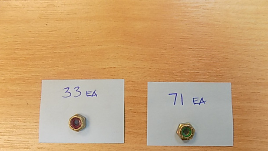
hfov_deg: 71.9
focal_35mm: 26
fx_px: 185
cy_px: 99
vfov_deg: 43.8
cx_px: 135
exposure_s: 1/30
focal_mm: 4
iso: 200
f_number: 3.1
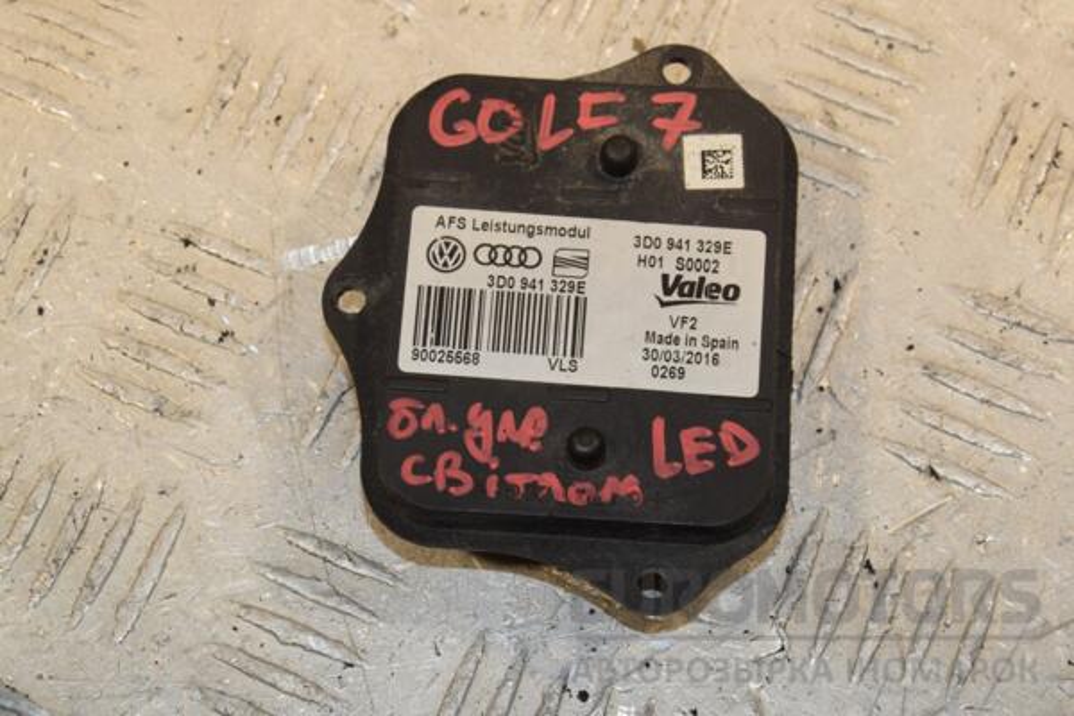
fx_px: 3132
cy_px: 358
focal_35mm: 105
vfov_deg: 13.0
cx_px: 537
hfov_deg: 19.5
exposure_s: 1/200
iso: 800
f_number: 10
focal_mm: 70
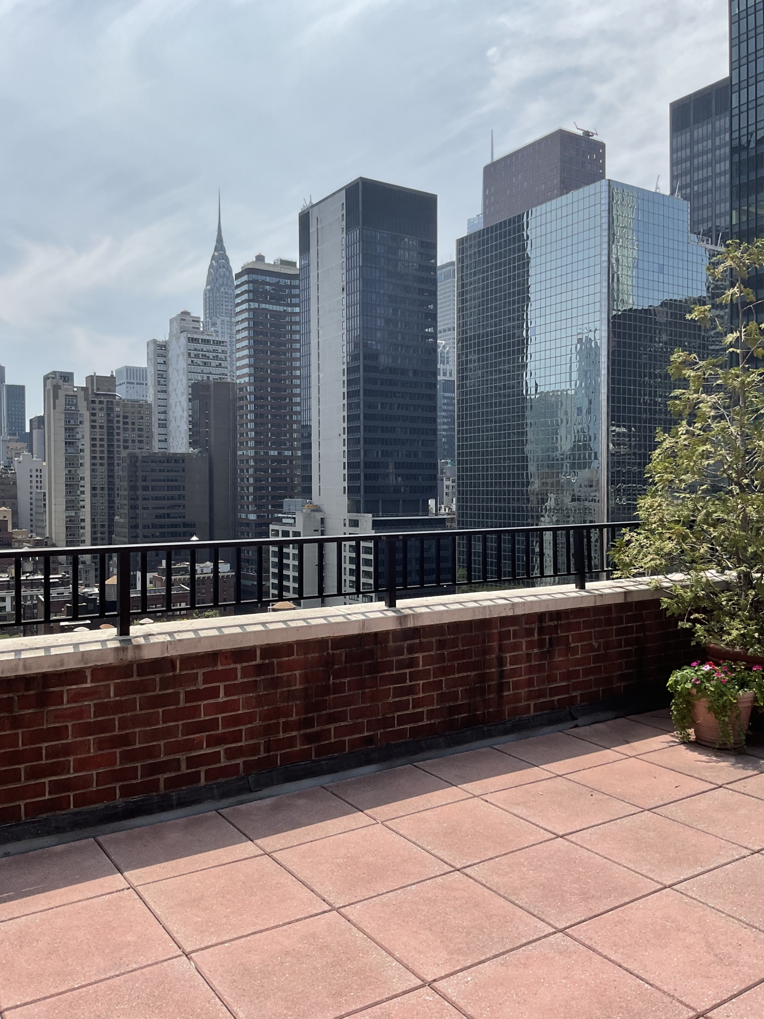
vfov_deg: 61.7
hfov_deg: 48.2
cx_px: 382
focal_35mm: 29
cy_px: 510
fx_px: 853
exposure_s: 1/2320
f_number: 1.8
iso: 16
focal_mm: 3
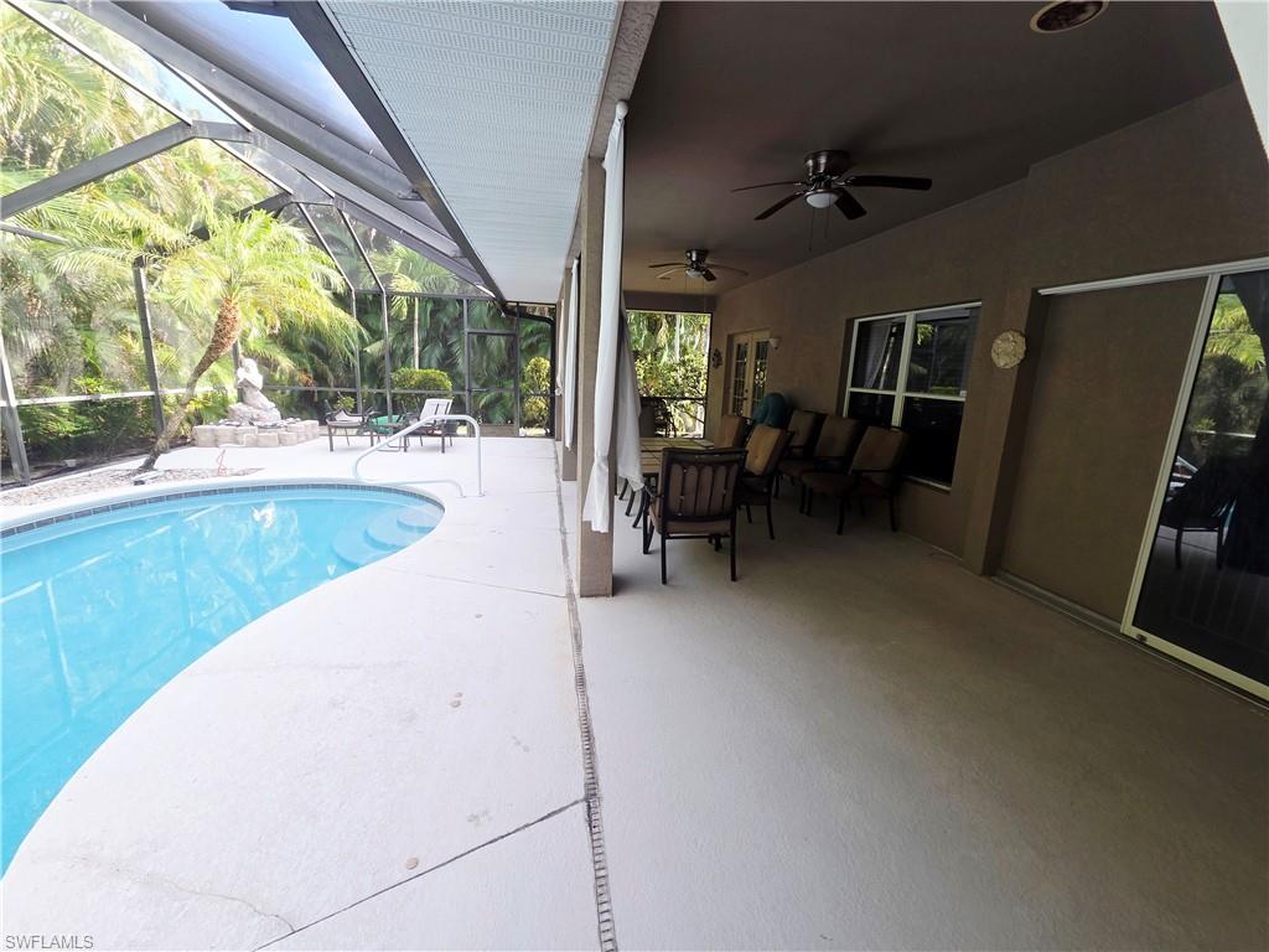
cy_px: 476
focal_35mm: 13
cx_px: 634
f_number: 2.2
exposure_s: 1/120
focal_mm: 2.2
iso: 50
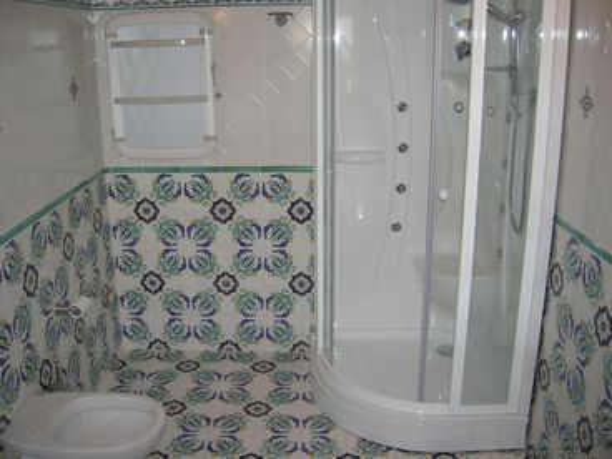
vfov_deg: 41.8
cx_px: 306
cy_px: 230
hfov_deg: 54.0
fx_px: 601
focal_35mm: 34
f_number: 2.9
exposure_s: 1/60.1
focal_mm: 5.7
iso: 50
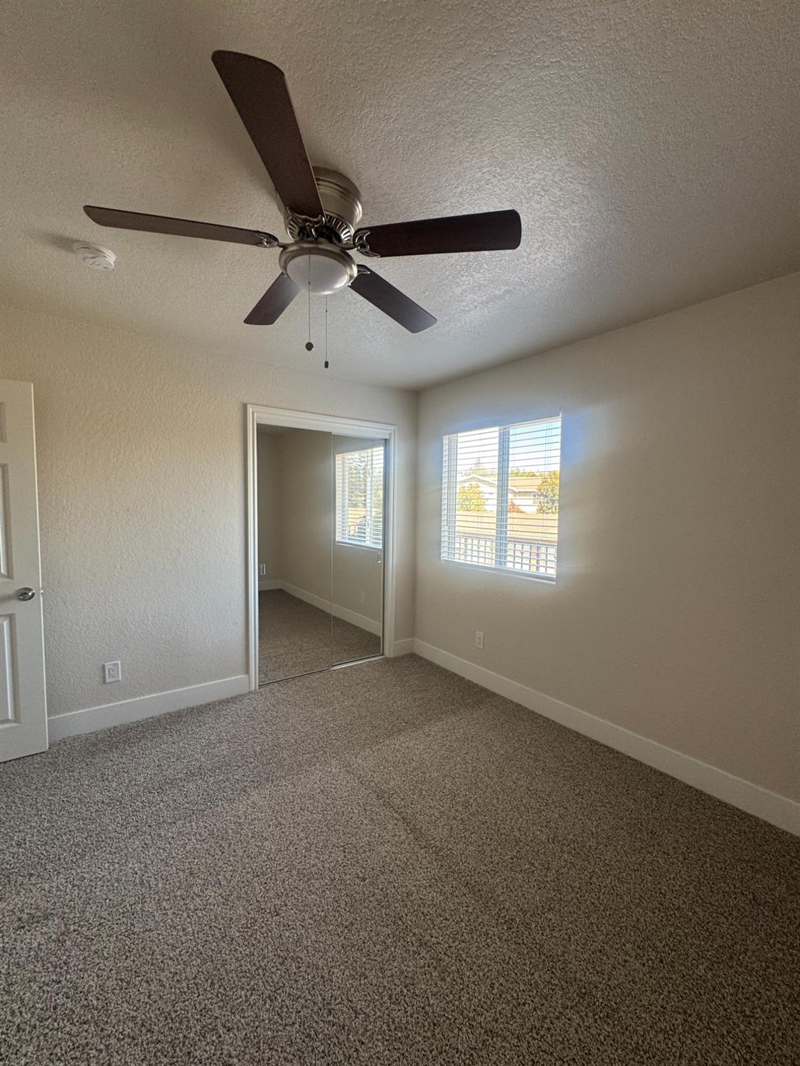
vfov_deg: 102.1
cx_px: 400
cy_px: 533
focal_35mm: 14
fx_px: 431
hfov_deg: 85.7
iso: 125
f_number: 2.2
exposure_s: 1/99
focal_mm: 2.22
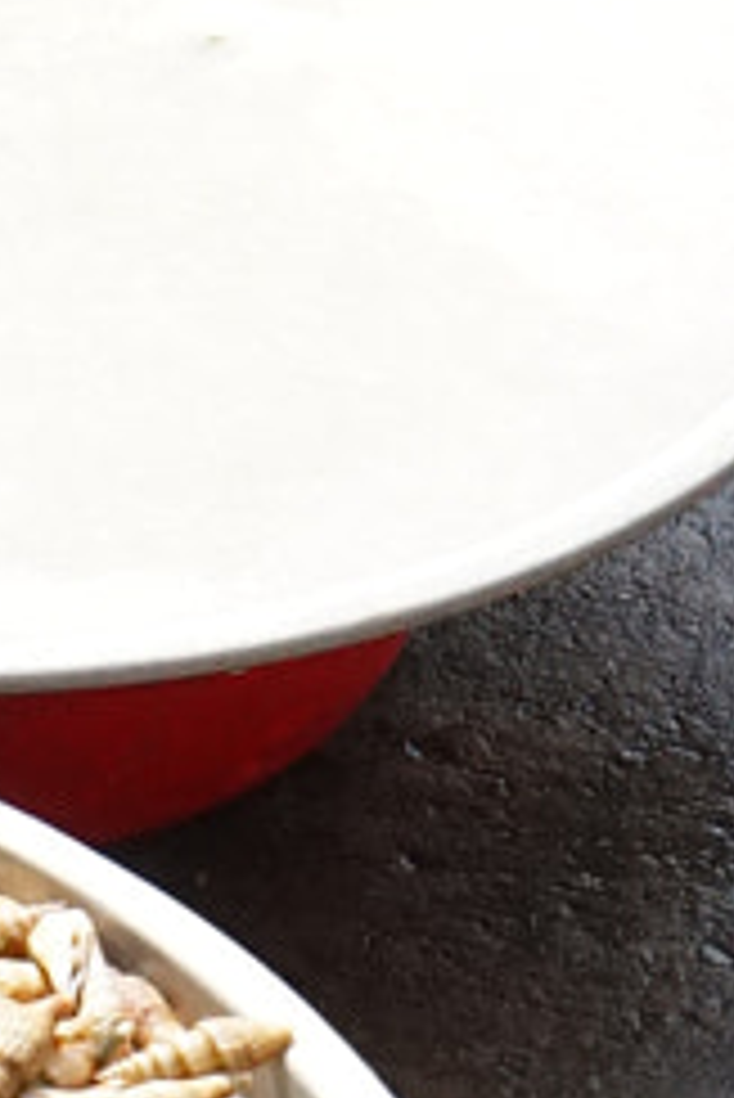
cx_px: -588
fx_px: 6810
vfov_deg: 8.9
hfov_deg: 6.1
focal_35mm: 223
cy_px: -828
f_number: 6.3
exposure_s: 1/2000
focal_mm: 34
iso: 1600
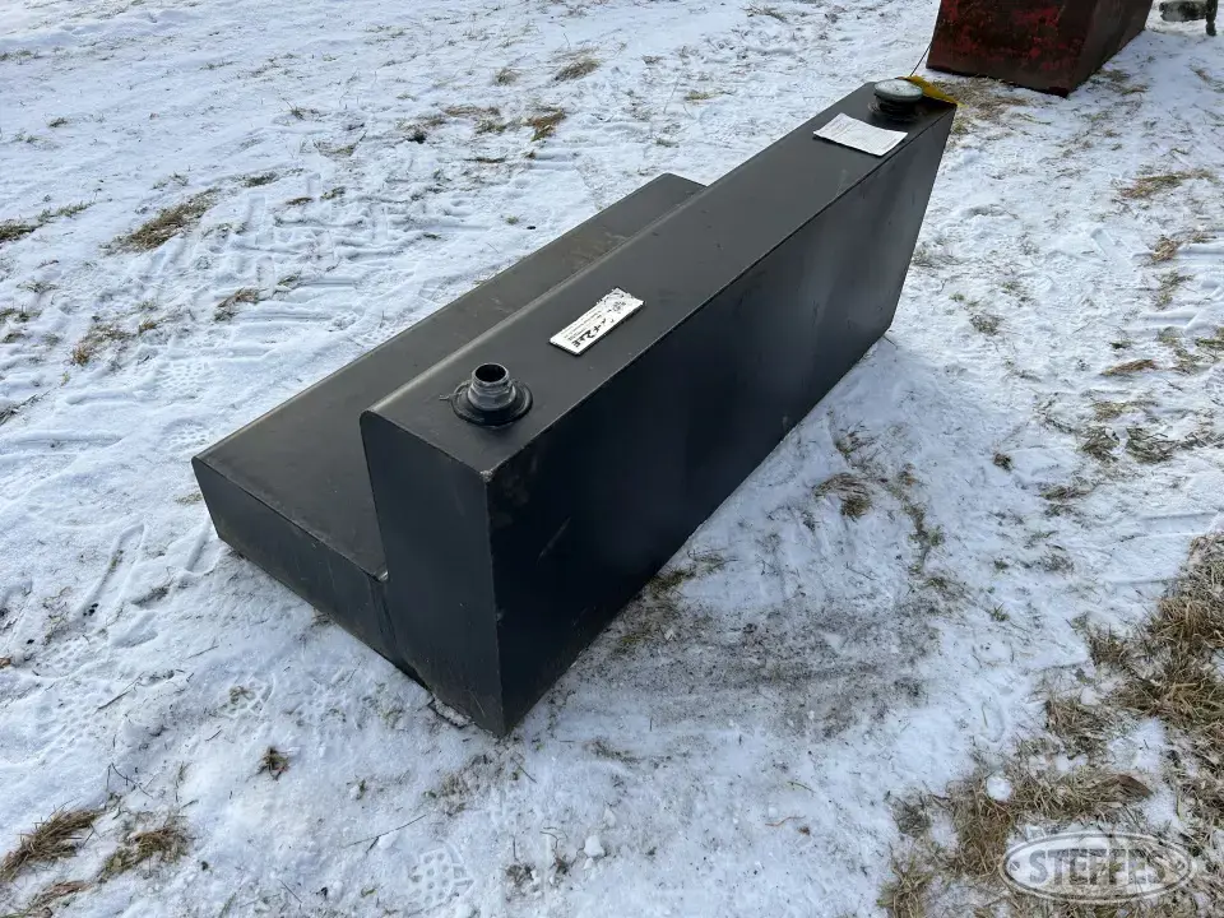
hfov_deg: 67.3
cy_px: 459
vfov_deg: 53.1
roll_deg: +2.2
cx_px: 612
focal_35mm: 26
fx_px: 919
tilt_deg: -39.8
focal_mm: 5.7
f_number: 1.5
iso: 50
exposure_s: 1/2353
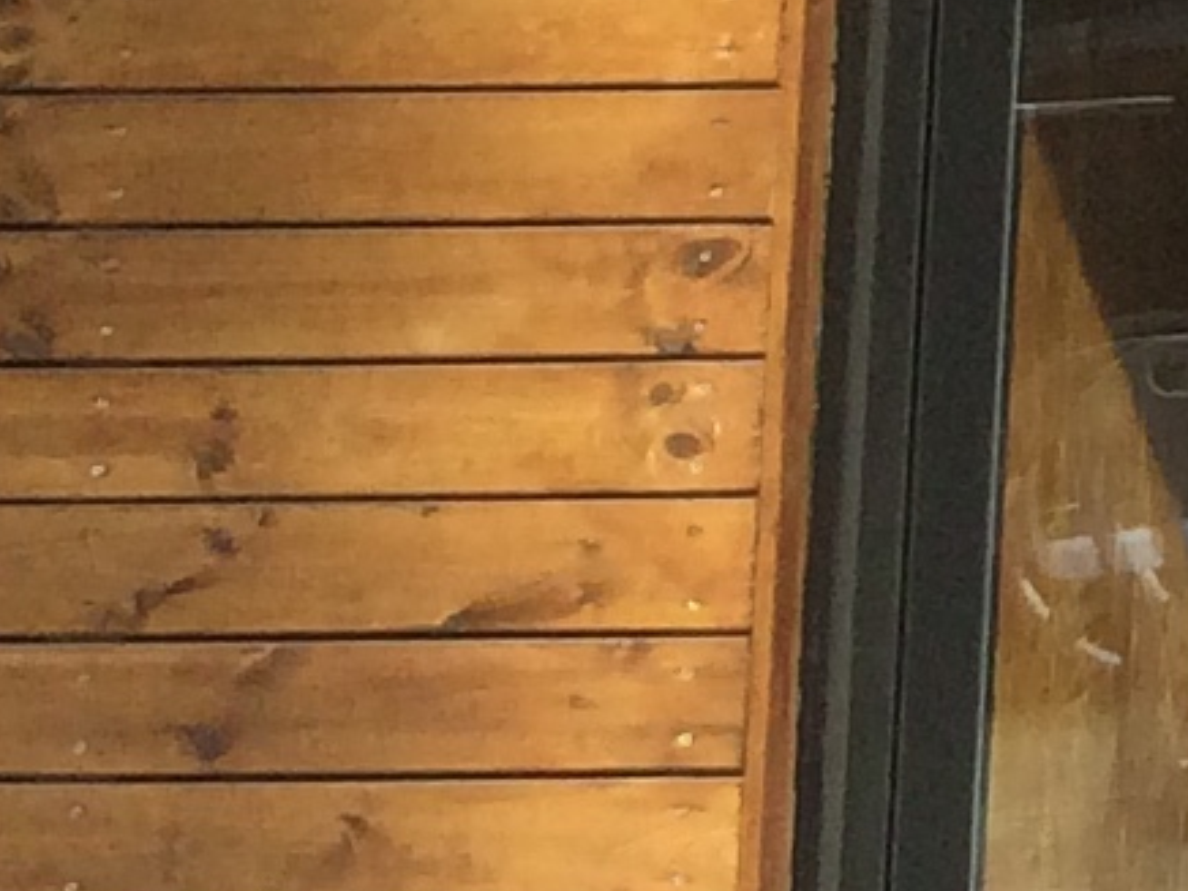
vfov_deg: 6.4
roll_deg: +0.6
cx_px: 3915
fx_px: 7447
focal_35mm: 217
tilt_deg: +7.5
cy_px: -1635
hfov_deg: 7.6
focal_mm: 4.15
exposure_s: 1/466
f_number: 2.2
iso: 32
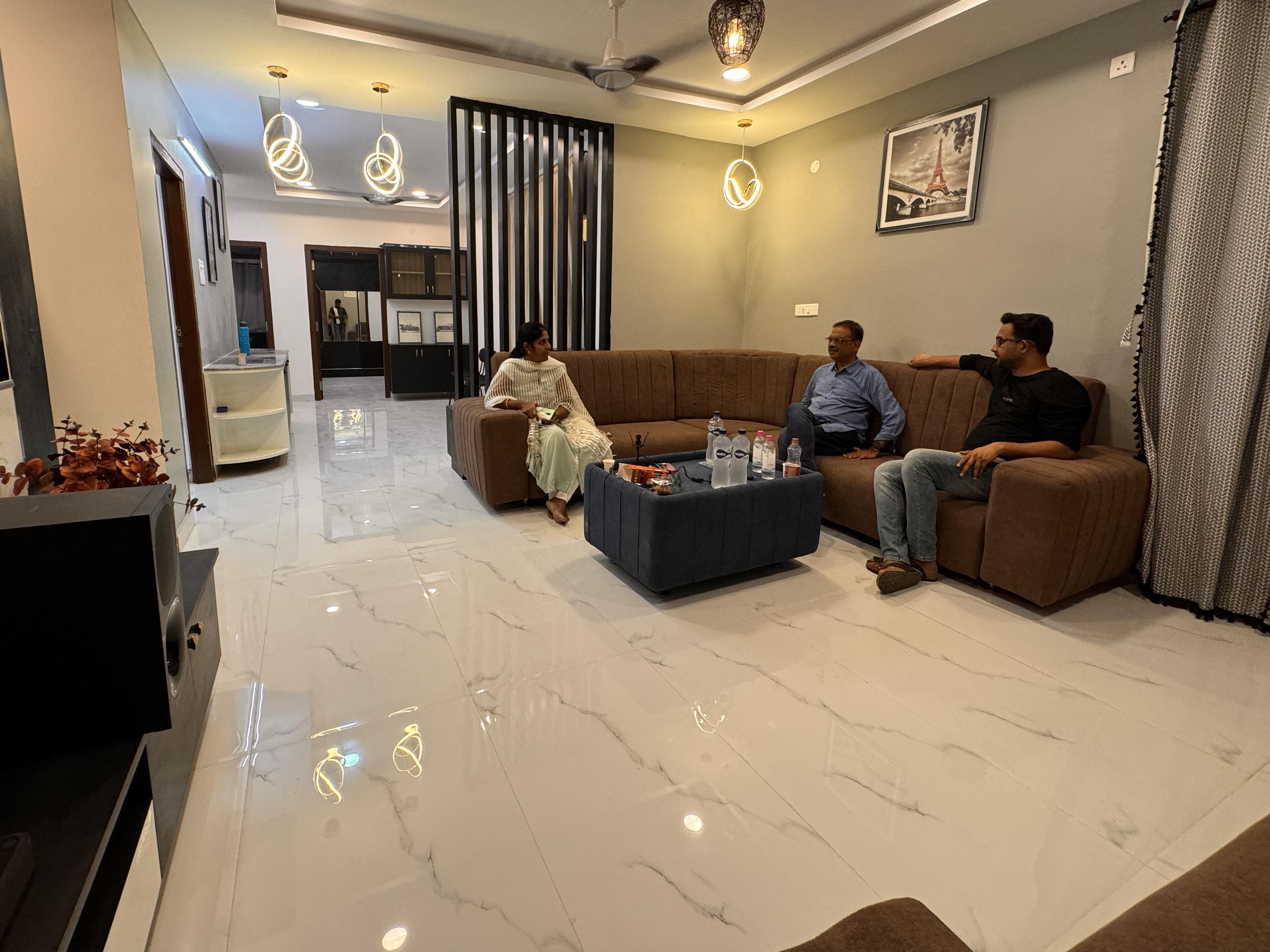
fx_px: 587
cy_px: 421
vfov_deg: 77.8
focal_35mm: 16
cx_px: 593
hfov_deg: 94.4
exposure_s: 1/100
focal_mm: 2.22
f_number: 2.2
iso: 200
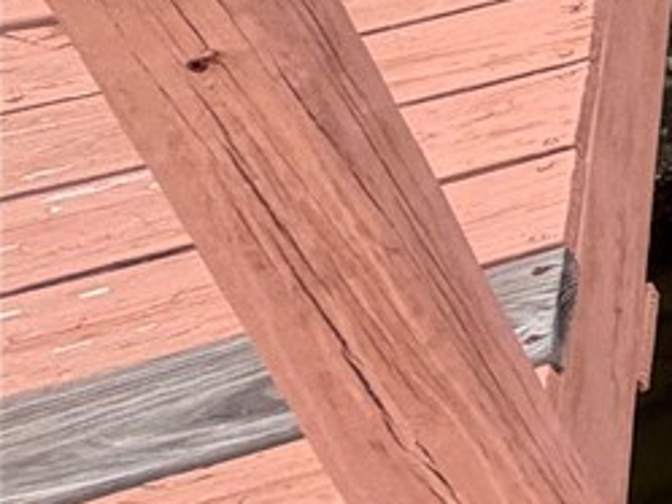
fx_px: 1748
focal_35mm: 90
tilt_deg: -28.5
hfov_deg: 10.6
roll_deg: +3.3
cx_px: 2156
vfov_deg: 16.0
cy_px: -38
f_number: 2.2
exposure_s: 1/458
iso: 64
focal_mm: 2.22
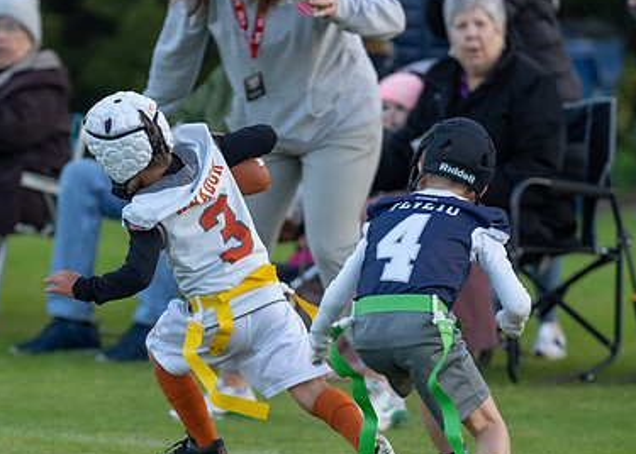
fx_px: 8003
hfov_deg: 4.6
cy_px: 296
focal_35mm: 443
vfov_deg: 3.3
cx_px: 232
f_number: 2.8
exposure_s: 1/1000
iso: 800
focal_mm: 200
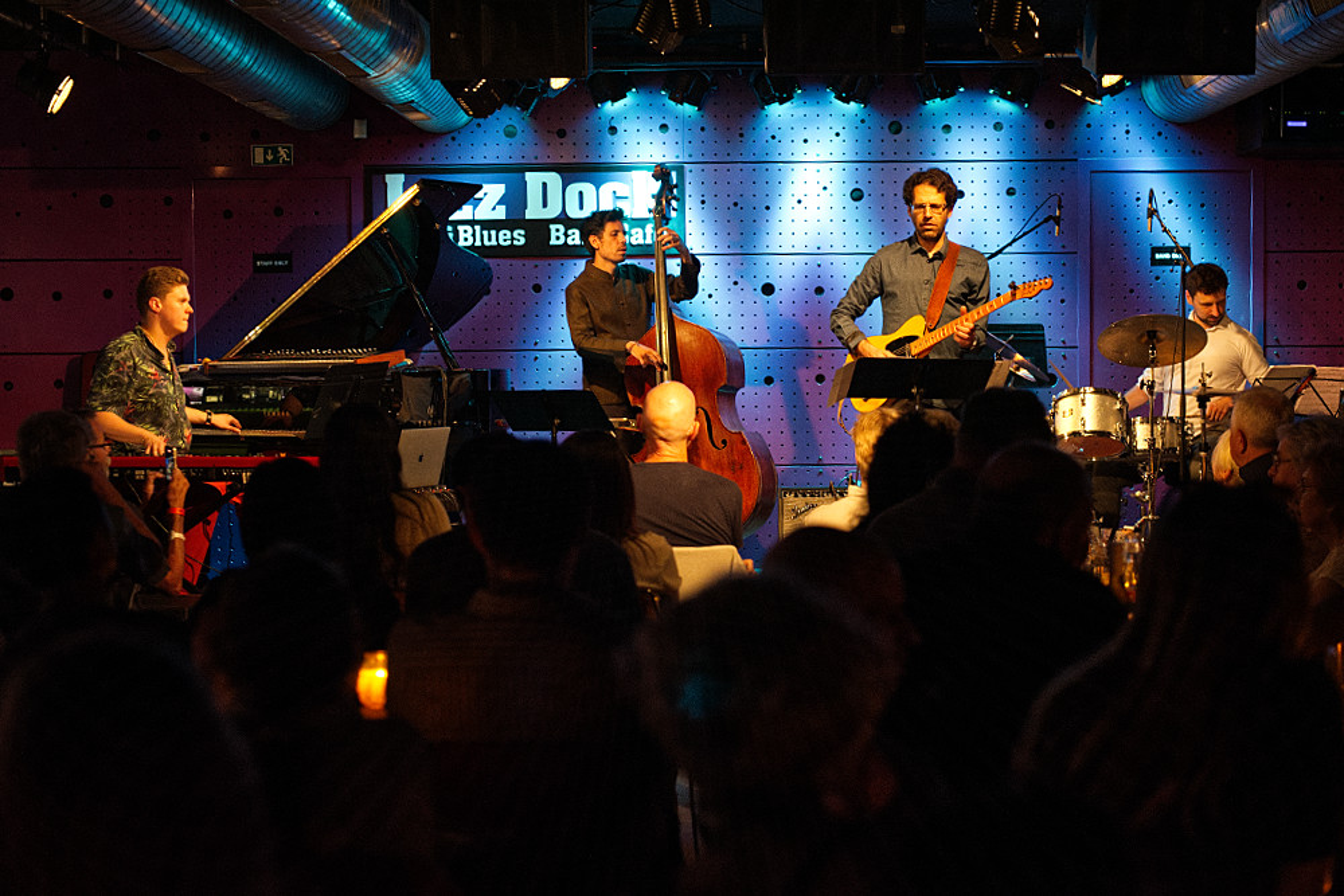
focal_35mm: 60
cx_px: 672
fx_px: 2240
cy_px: 448
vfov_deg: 22.6
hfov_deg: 33.4
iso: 2000
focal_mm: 60
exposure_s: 1/160
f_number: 2.8
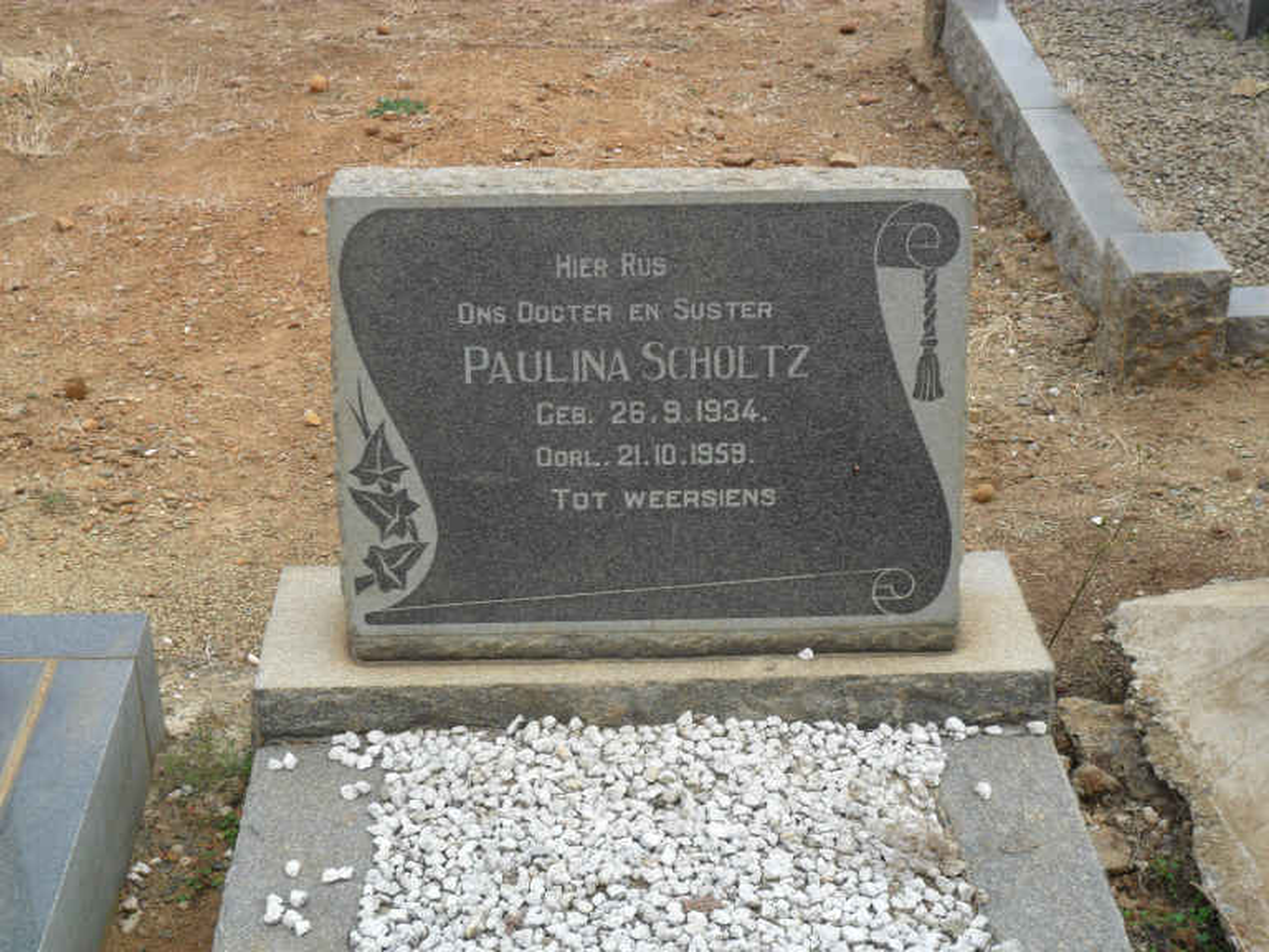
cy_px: 476
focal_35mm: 52
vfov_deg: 28.0
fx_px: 1906
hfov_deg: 36.8
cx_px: 634
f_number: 5
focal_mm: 9.3
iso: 100
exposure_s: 1/180
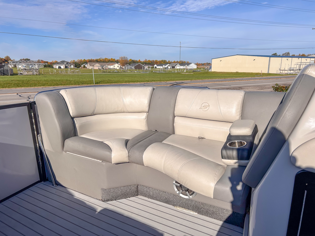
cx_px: 158
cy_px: 118
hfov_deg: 67.3
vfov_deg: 53.1
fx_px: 237
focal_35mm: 26
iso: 50
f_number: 1.5
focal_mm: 5.7
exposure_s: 1/7500
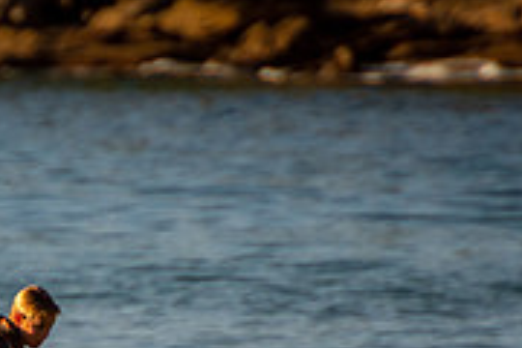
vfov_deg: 0.7
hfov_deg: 1.1
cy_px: 480
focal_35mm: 1930
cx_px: -96
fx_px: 27983
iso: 320
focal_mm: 400
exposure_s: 1/1250
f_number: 5.6
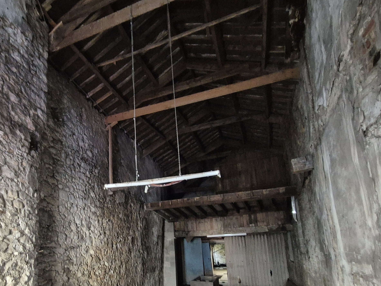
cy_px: 196
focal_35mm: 22
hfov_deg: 73.6
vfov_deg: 59.3
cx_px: 121
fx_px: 242
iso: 1250
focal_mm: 2.2
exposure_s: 1/25
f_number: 2.2
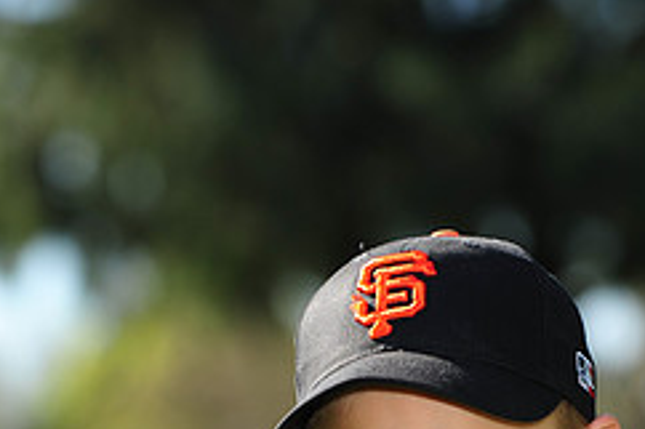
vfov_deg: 4.7
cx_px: 453
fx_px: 5156
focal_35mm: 288
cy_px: 512
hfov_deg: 7.2
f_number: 4.5
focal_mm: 120
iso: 200
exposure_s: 1/800
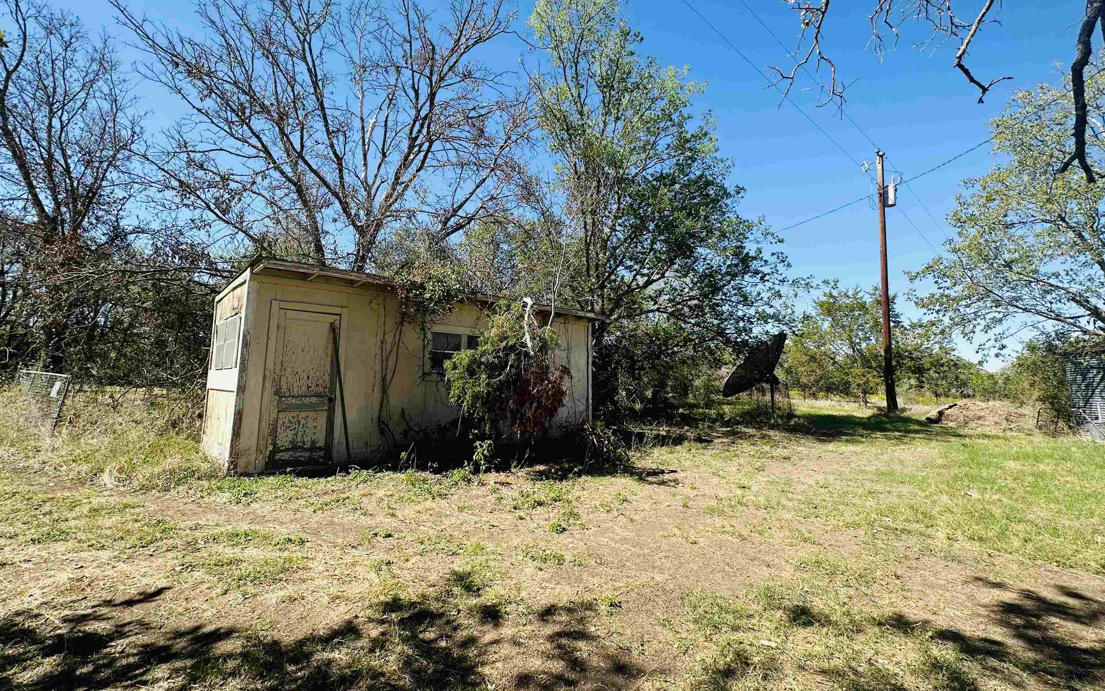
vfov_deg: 74.7
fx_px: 452
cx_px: 549
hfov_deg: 101.5
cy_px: 324
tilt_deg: +6.6
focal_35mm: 15
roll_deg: -1.4
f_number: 2.2
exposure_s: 1/812
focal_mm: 2.22
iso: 40
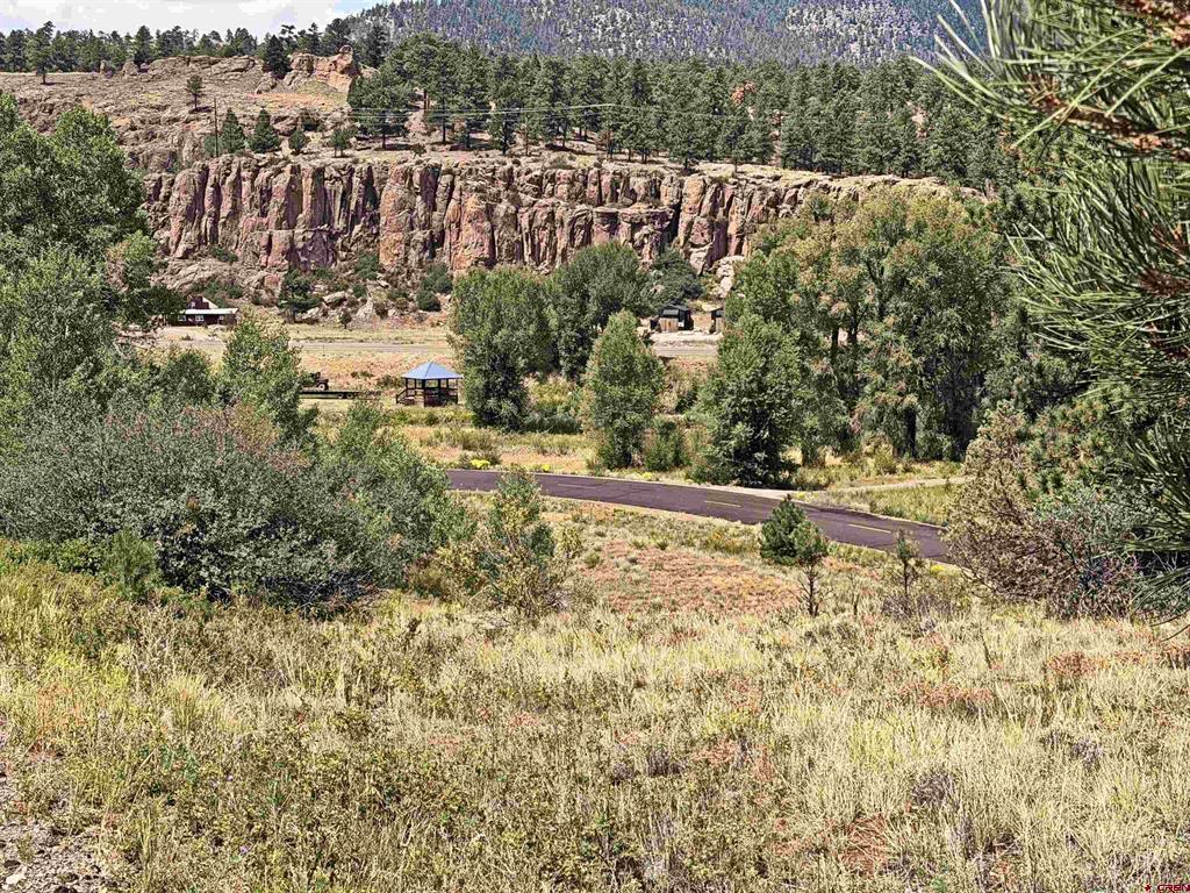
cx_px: 595
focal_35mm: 54
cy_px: 446
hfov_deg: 35.5
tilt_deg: -6.1
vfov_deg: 27.0
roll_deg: +0.7
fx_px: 1856
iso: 64
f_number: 1.78
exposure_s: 1/3226
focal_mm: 6.76
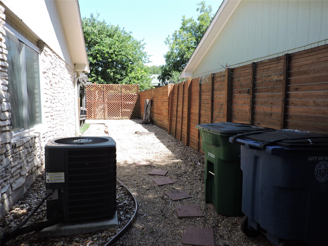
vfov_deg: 56.8
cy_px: 123
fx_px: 227
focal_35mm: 24
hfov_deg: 71.6
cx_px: 164
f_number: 3
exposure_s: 1/320
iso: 100
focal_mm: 4.3
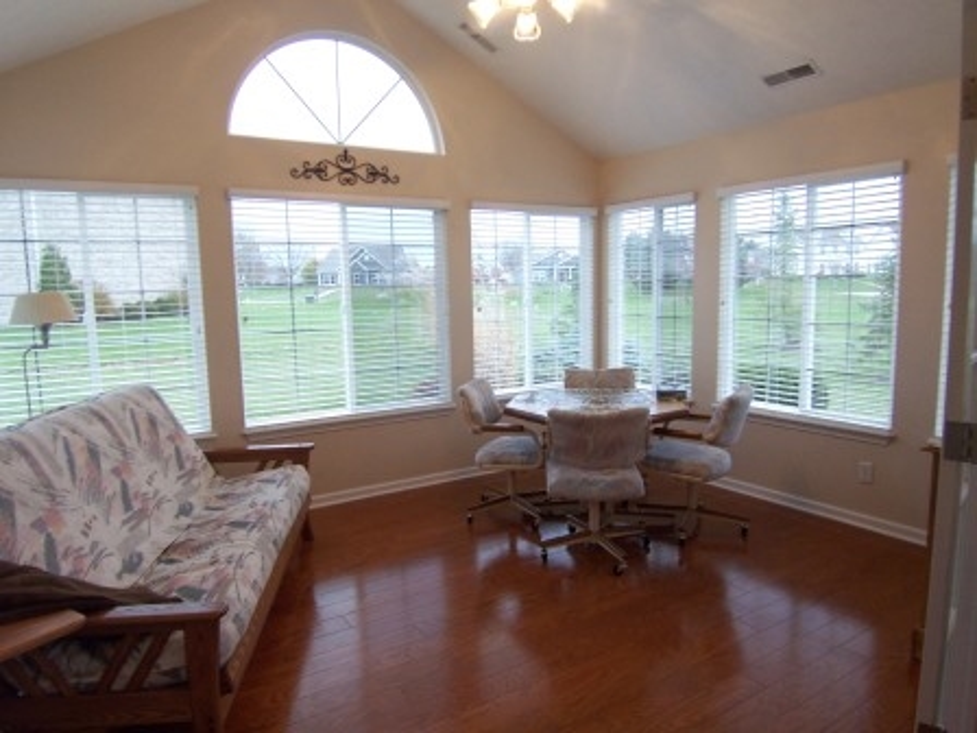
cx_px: 488
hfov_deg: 73.9
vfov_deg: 58.9
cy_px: 366
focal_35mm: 23
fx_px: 649
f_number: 2.8
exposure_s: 1/30
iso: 100
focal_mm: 3.8
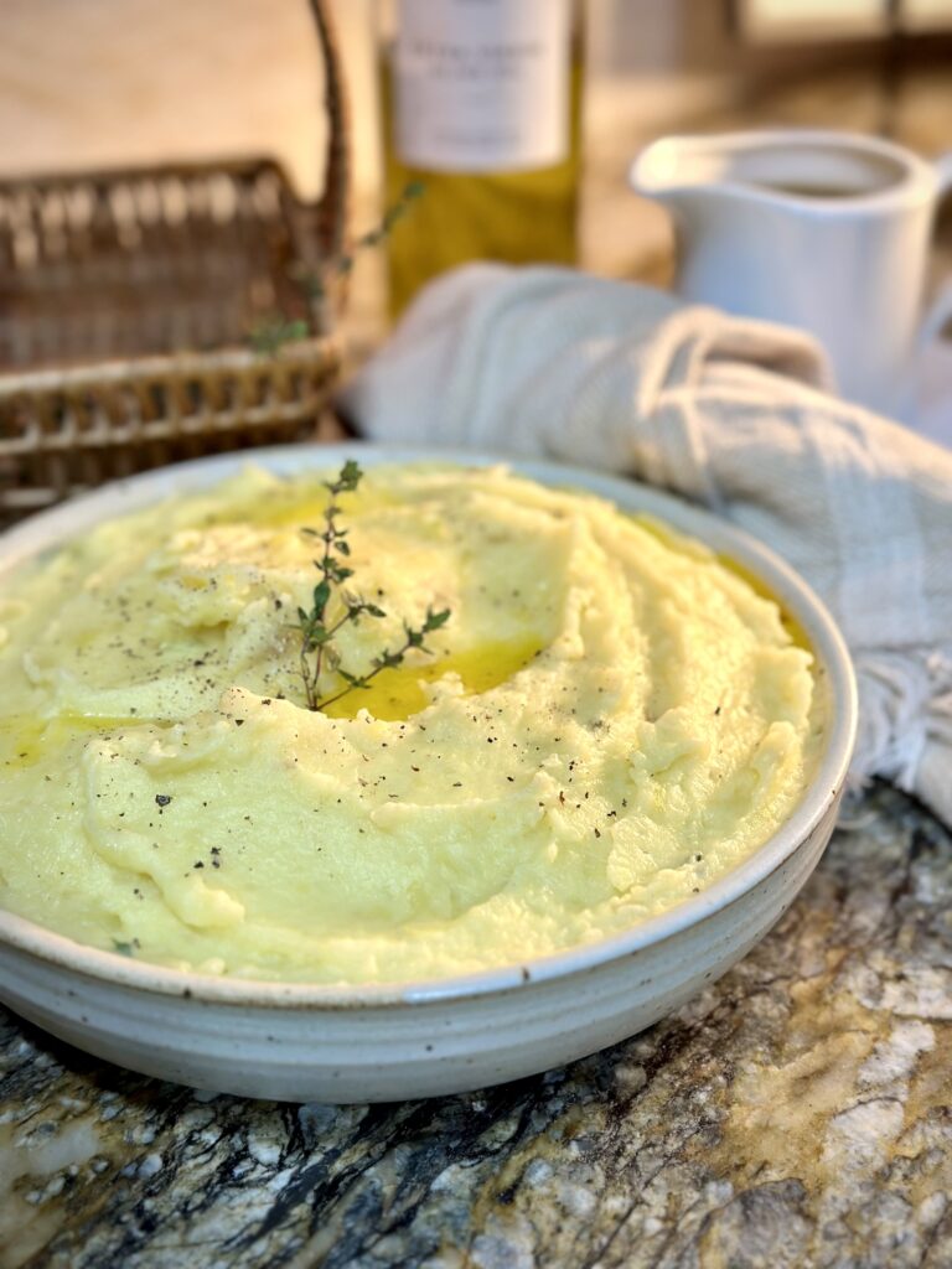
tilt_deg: -31.8
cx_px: 476
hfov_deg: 30.3
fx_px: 1760
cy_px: 634
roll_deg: -0.1
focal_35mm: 48
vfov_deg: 39.7
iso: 80
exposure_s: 1/60
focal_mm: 6.86
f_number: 1.78
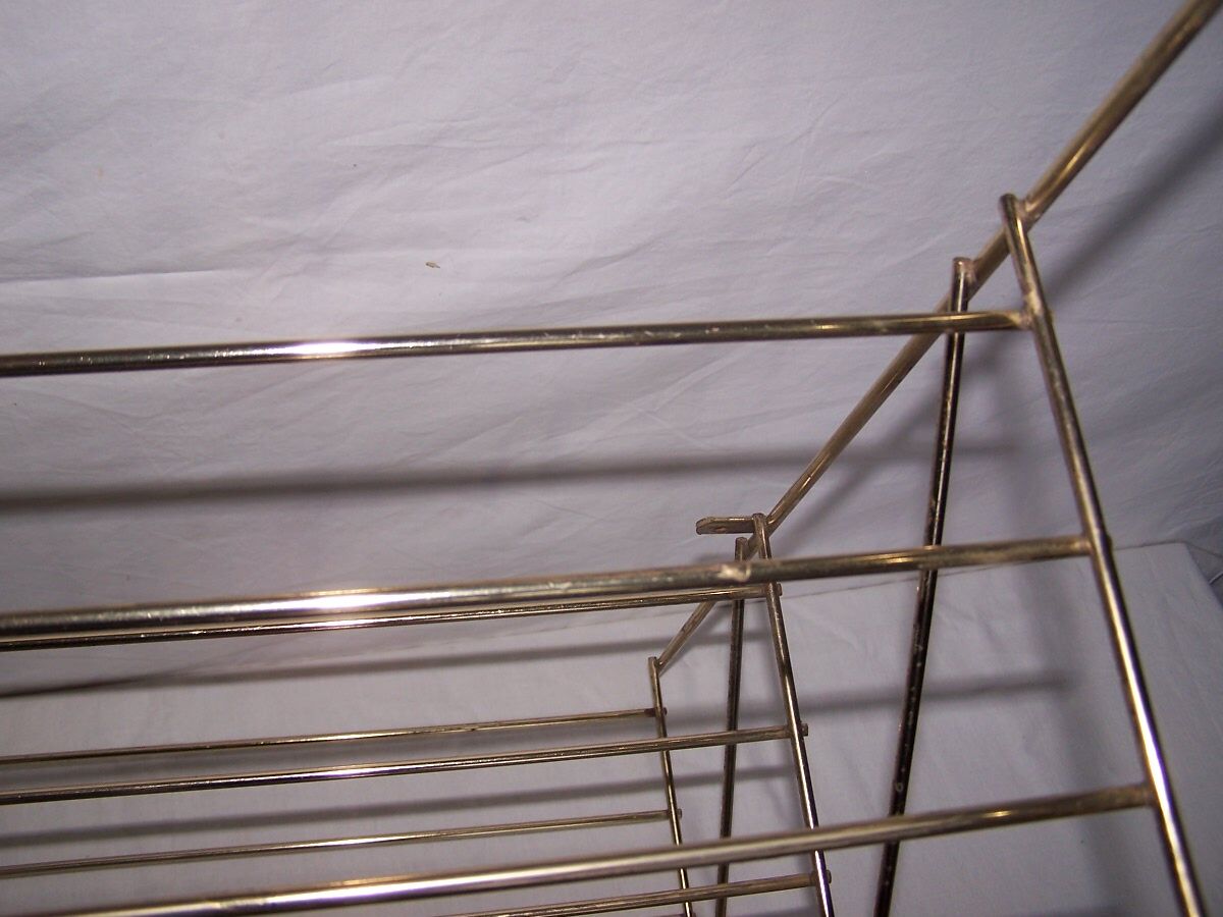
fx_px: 1343
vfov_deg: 37.7
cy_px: 458
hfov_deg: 49.0
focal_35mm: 38
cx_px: 612
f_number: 2.8
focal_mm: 6.3
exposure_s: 1/60
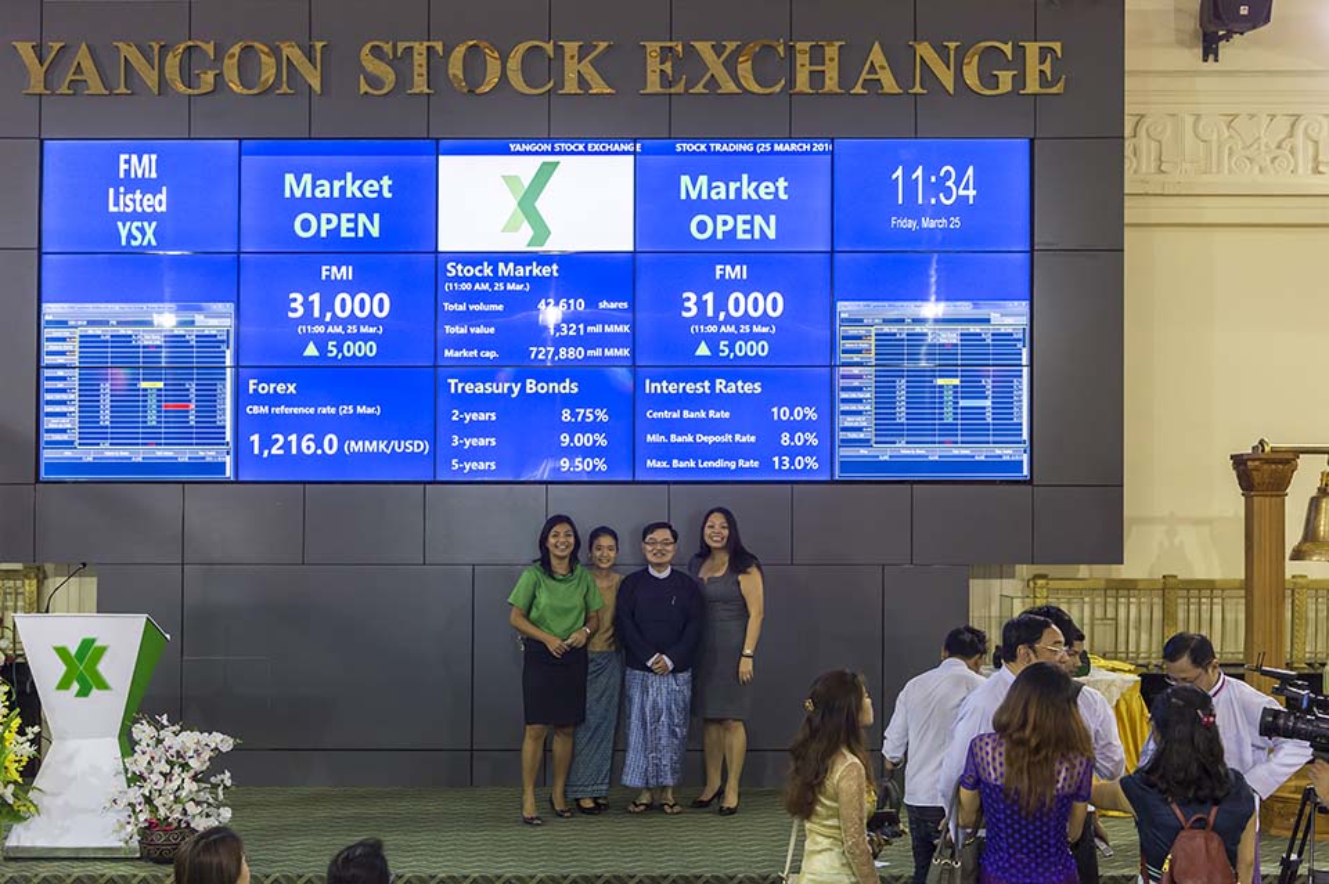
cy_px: 442
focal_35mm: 42
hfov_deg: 46.4
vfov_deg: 31.9
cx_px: 664
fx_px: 1550
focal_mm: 42
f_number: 4.5
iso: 640
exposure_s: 1/200
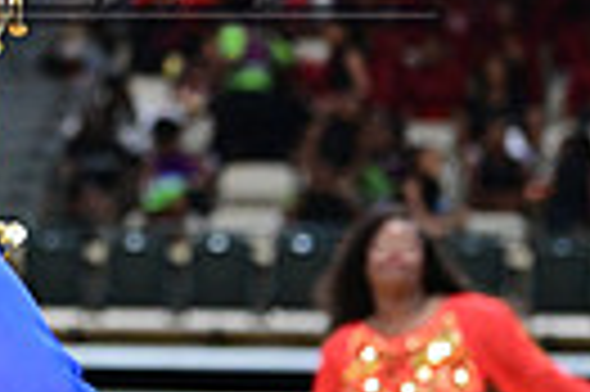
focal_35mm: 309
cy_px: -117
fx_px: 5058
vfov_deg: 4.4
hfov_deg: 6.6
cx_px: -261
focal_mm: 70
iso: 6400
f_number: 3.2
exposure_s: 1/1000
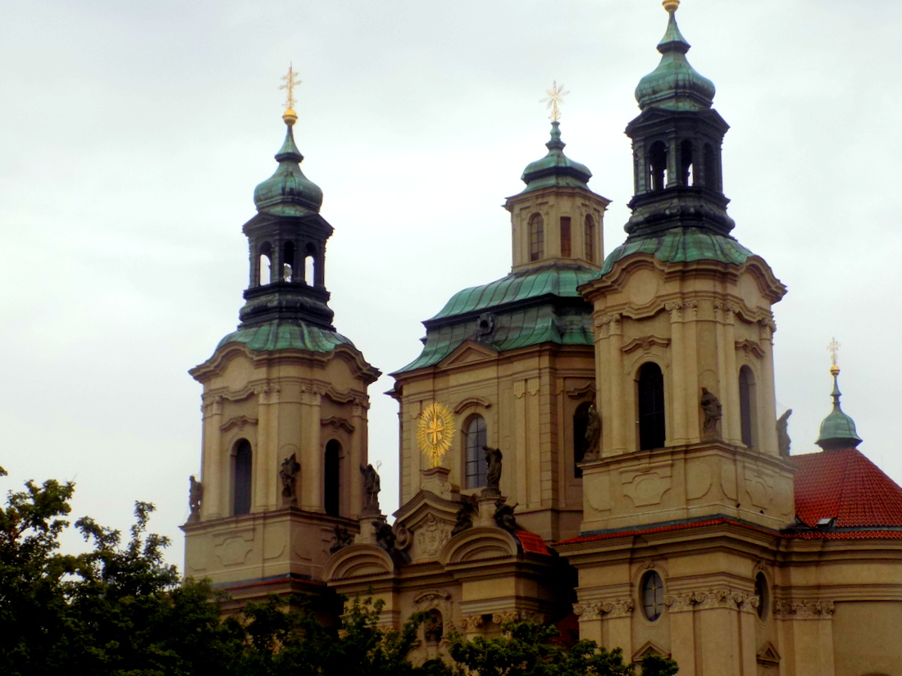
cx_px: 451
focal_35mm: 70
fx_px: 1824
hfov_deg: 27.8
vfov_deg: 21.0
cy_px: 338
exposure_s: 1/400
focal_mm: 12.5
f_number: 4.2
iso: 80
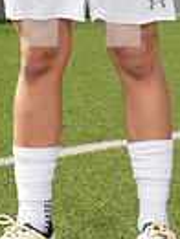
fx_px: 1493
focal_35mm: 216
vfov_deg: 8.9
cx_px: 88
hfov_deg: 6.9
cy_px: -138
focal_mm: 65
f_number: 8
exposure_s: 1/200
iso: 100
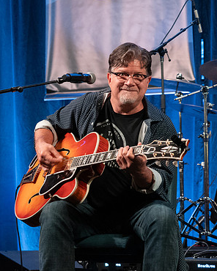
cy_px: 145
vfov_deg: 13.6
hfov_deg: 10.7
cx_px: -28
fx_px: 1140
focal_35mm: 142
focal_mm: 83
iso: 10000
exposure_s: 1/200
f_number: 5.6
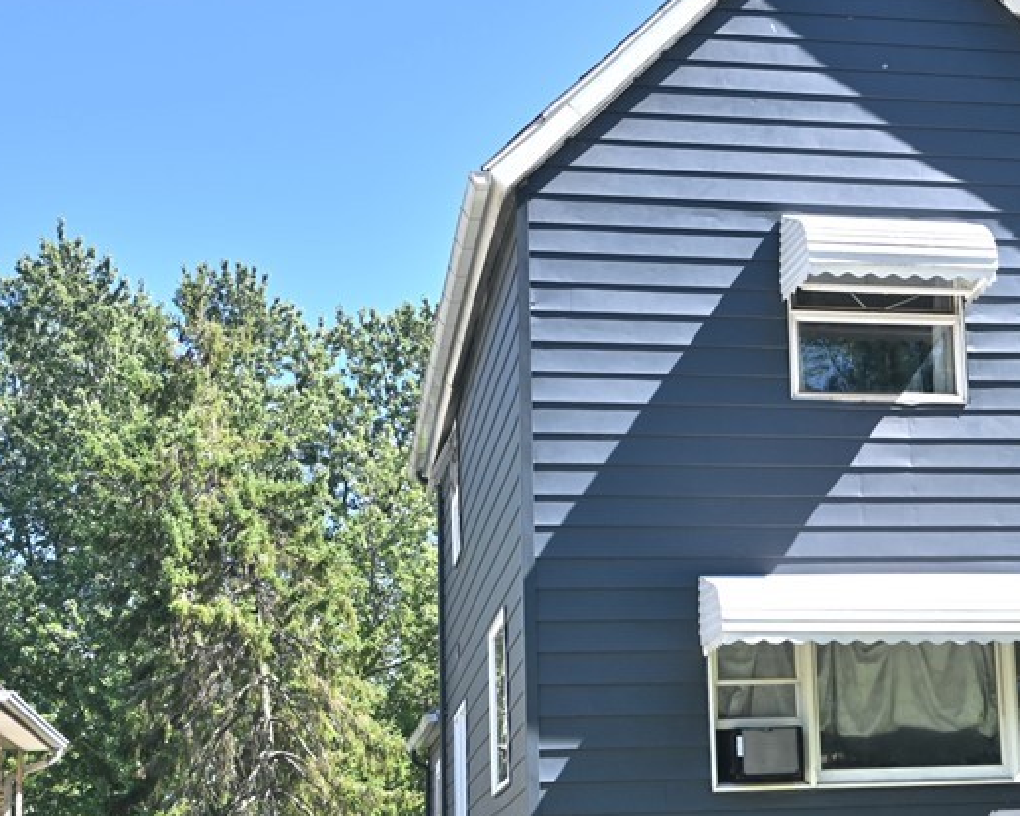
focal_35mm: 68
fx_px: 2053
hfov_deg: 27.3
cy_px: 499
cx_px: 823
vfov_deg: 22.5
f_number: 5.6
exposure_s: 1/250
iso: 110
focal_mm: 23
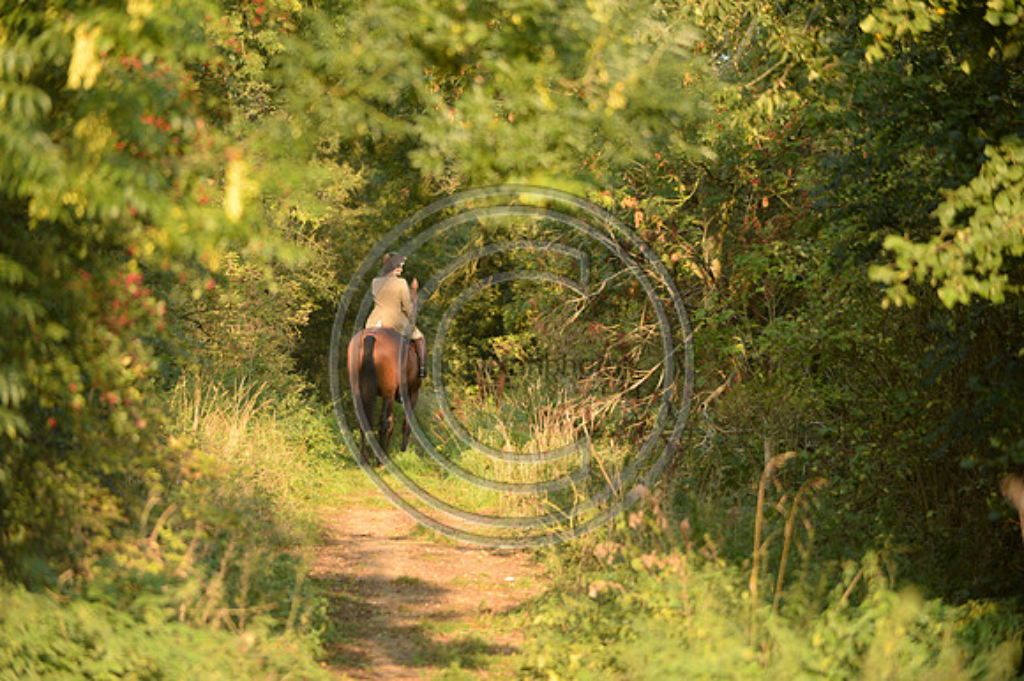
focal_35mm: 200
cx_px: 512
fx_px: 5685
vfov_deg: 6.9
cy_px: 340
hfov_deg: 10.3
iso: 1000
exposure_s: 1/1000
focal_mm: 200
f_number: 3.2
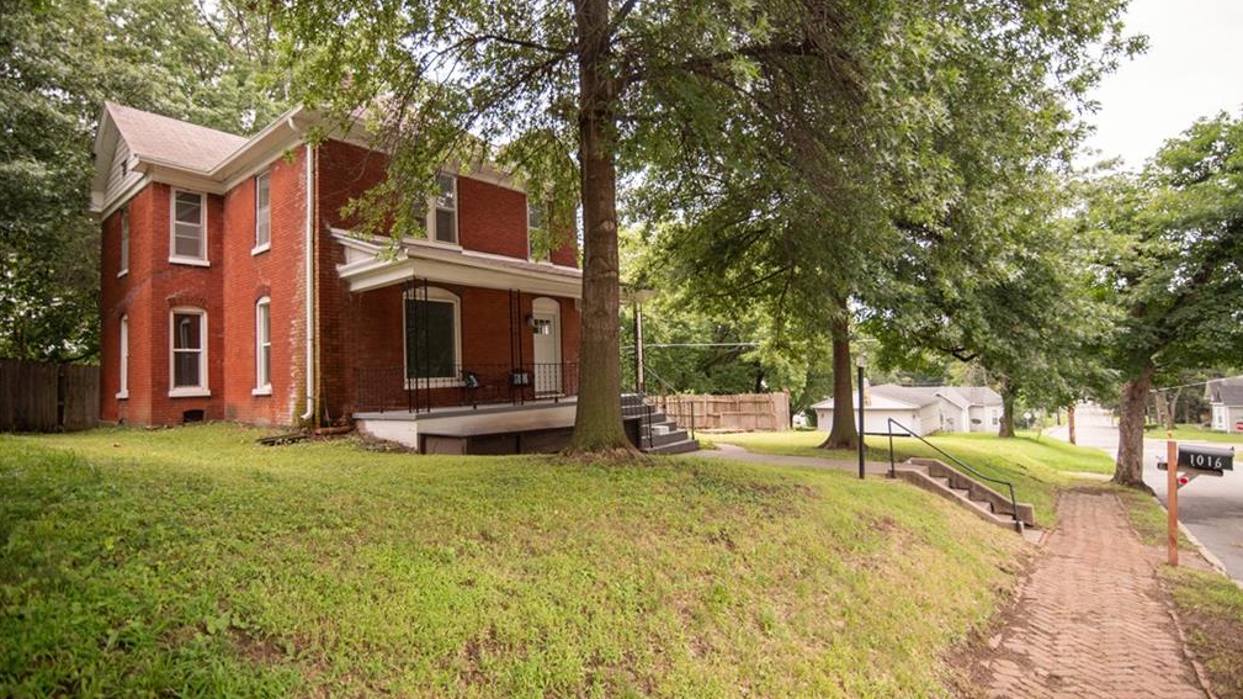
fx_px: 560
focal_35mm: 17
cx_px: 626
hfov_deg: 95.9
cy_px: 343
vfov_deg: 63.9
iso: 160
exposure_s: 1/500
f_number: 2.8
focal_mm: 16
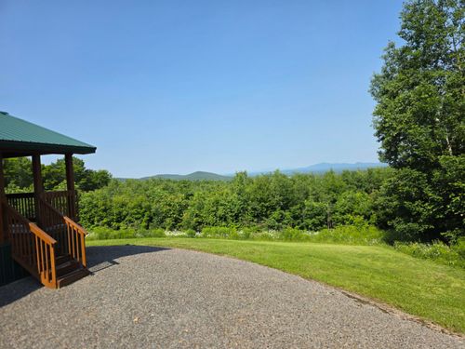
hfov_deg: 73.9
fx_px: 309
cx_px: 232
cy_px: 174
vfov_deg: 58.9
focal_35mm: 23
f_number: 1.7
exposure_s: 1/6150
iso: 80
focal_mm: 6.3
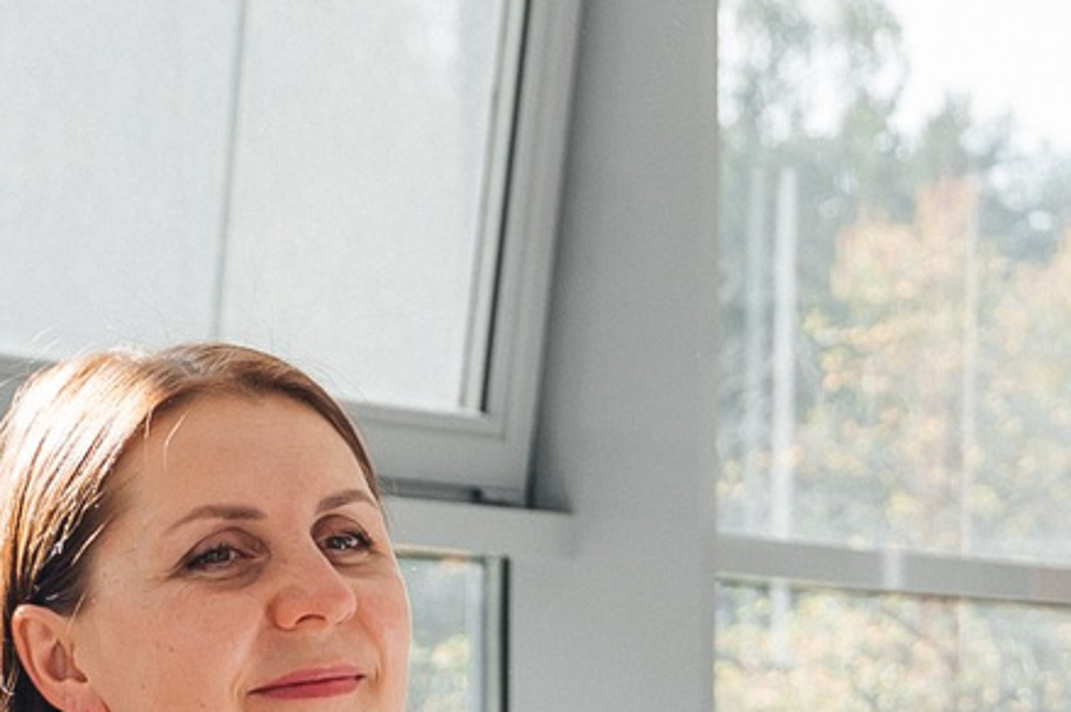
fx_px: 6272
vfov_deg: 6.3
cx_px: 1509
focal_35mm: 211
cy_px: 1470
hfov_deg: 9.5
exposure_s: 1/250
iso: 200
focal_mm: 35
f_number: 4.5
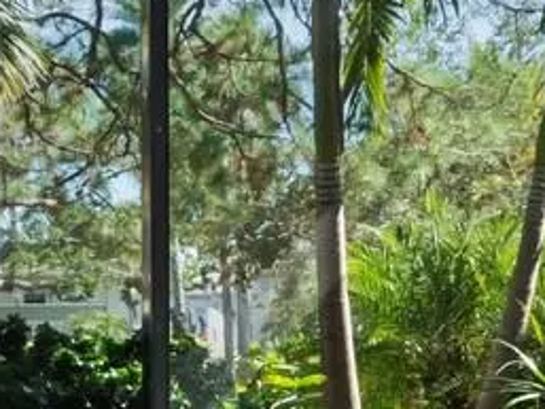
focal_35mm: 87
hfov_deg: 20.8
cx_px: -130
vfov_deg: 16.8
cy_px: 357
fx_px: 1370
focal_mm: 7
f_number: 11
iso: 400
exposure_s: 1/80
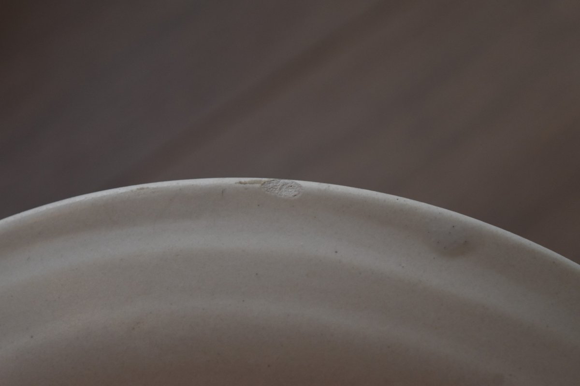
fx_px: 1329
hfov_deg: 24.6
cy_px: 193
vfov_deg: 16.6
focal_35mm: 82
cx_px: 290
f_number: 5.6
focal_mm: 55
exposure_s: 1/160
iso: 1250
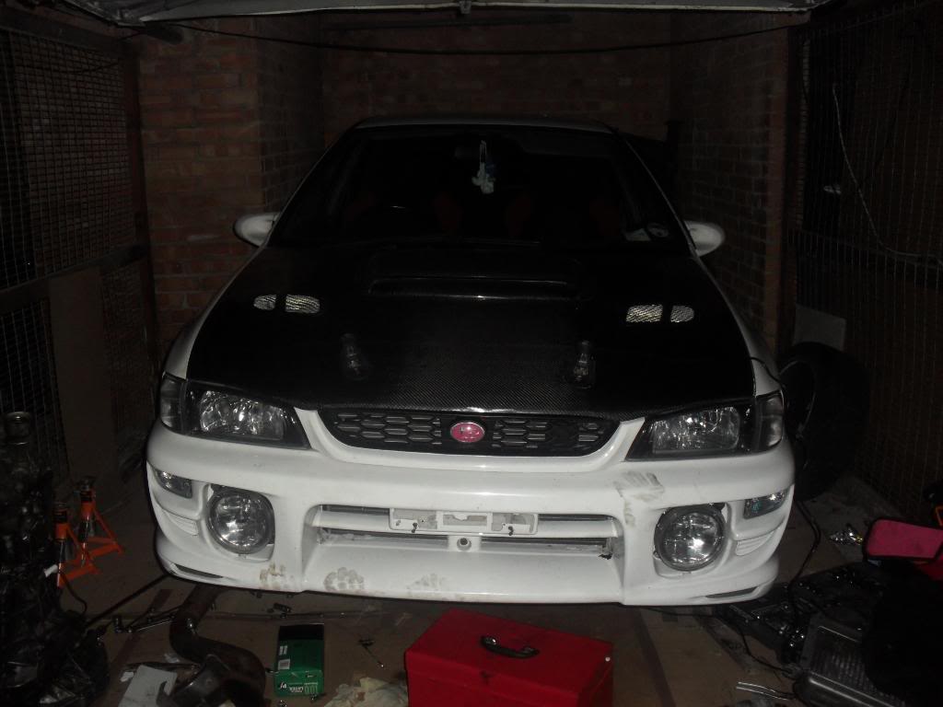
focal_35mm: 35
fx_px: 953
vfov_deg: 40.7
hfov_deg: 52.6
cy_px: 354
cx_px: 472
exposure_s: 1/45
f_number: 3.2
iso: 200
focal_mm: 6.3
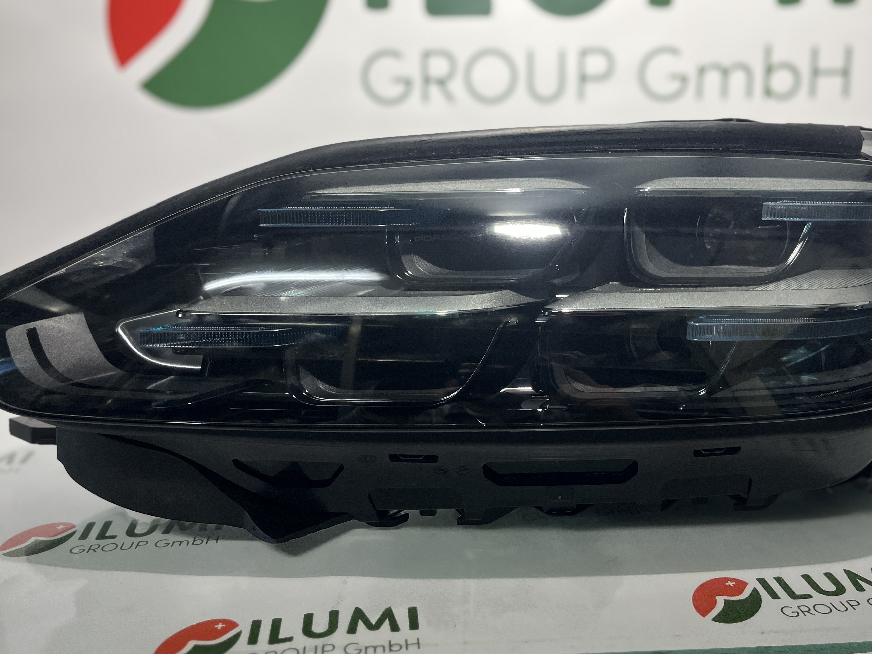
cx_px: 480
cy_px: 267
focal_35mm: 32
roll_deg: +0.7
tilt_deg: -12.0
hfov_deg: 56.7
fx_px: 806
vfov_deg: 44.0
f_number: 1.6
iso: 50
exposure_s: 1/100
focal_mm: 5.1
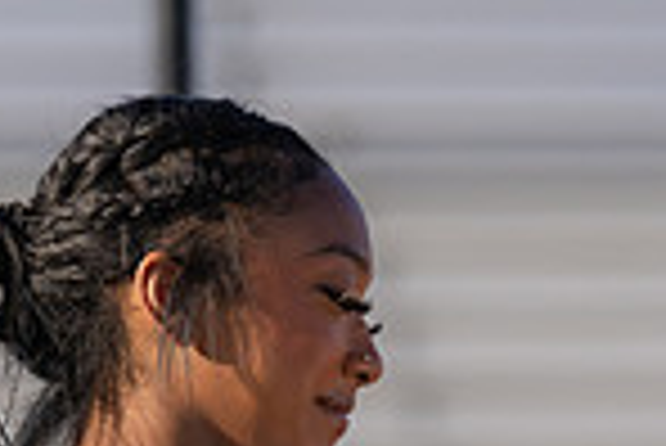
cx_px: 625
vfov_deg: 2.3
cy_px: 767
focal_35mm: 594
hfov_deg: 3.5
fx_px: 11000
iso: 200
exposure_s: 1/2500
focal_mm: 127
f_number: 2.8
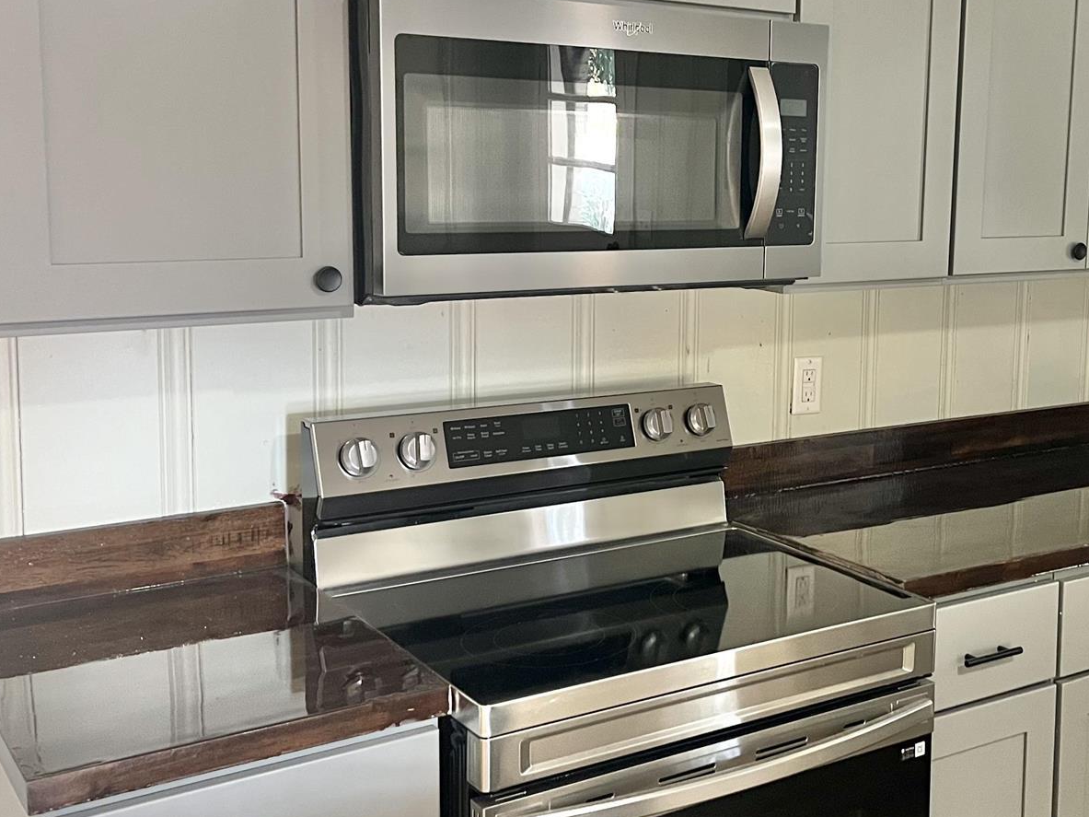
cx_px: 804
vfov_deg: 32.1
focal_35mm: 45
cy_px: 344
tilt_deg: -7.0
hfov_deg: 41.0
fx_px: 1416
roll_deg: -1.9
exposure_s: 1/40
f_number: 1.5
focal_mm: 5.7
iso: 500
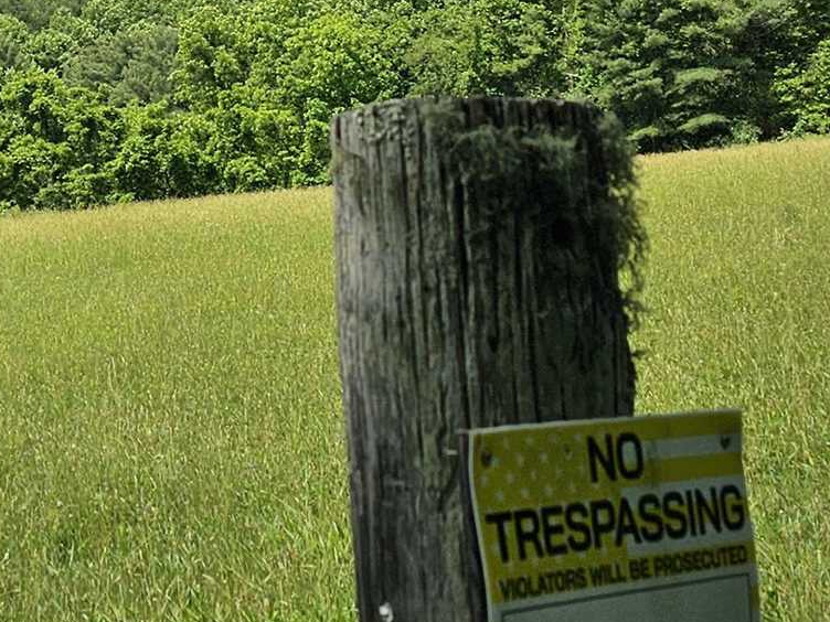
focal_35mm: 94
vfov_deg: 15.0
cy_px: -183
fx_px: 2254
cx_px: -62
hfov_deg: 20.0
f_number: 1.7
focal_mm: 6.3
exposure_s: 1/1973
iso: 10
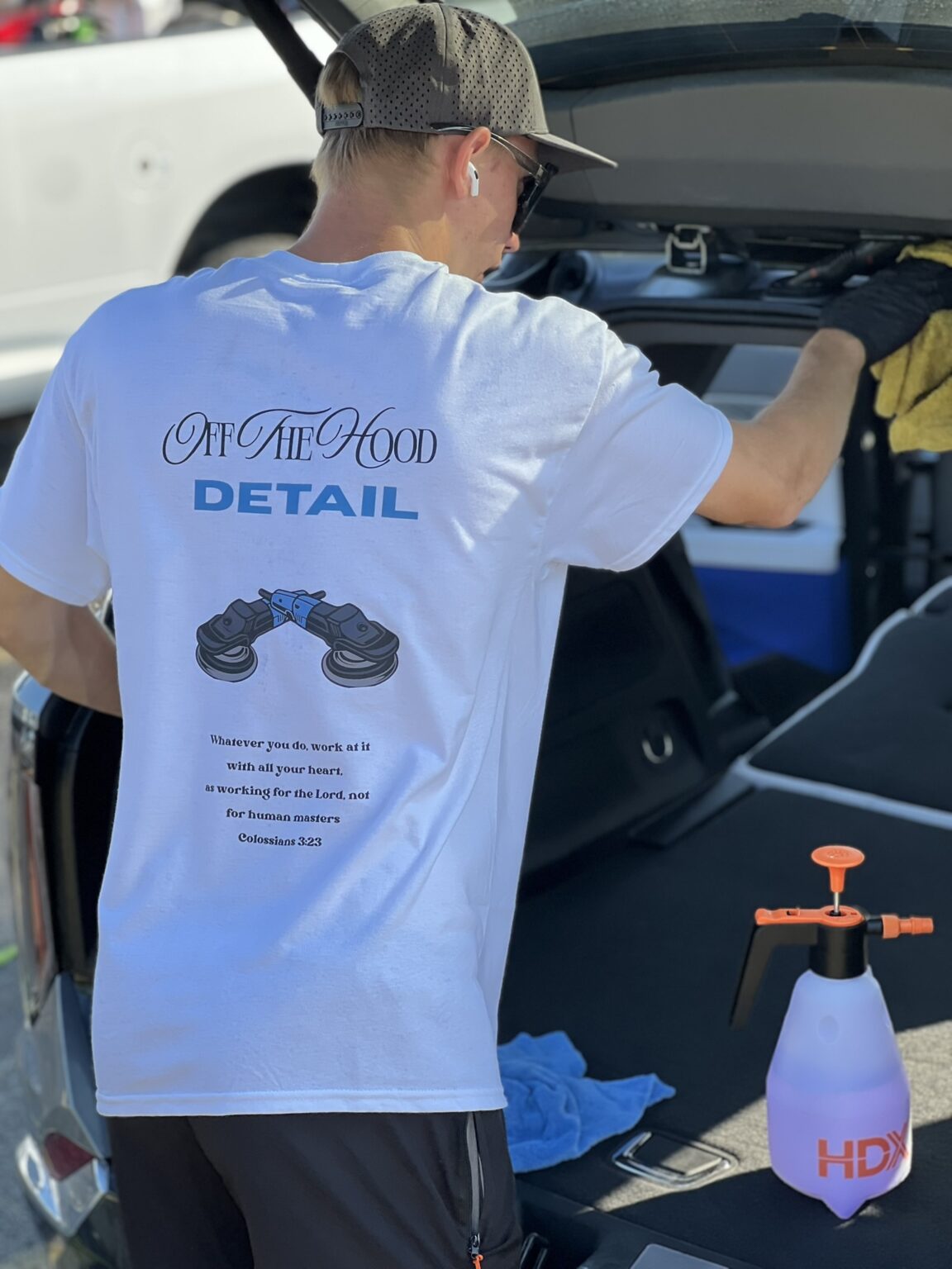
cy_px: 634
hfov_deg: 19.1
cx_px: 476
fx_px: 2824
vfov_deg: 25.3
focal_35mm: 77
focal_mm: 9
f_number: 2.8
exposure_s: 1/155
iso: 25
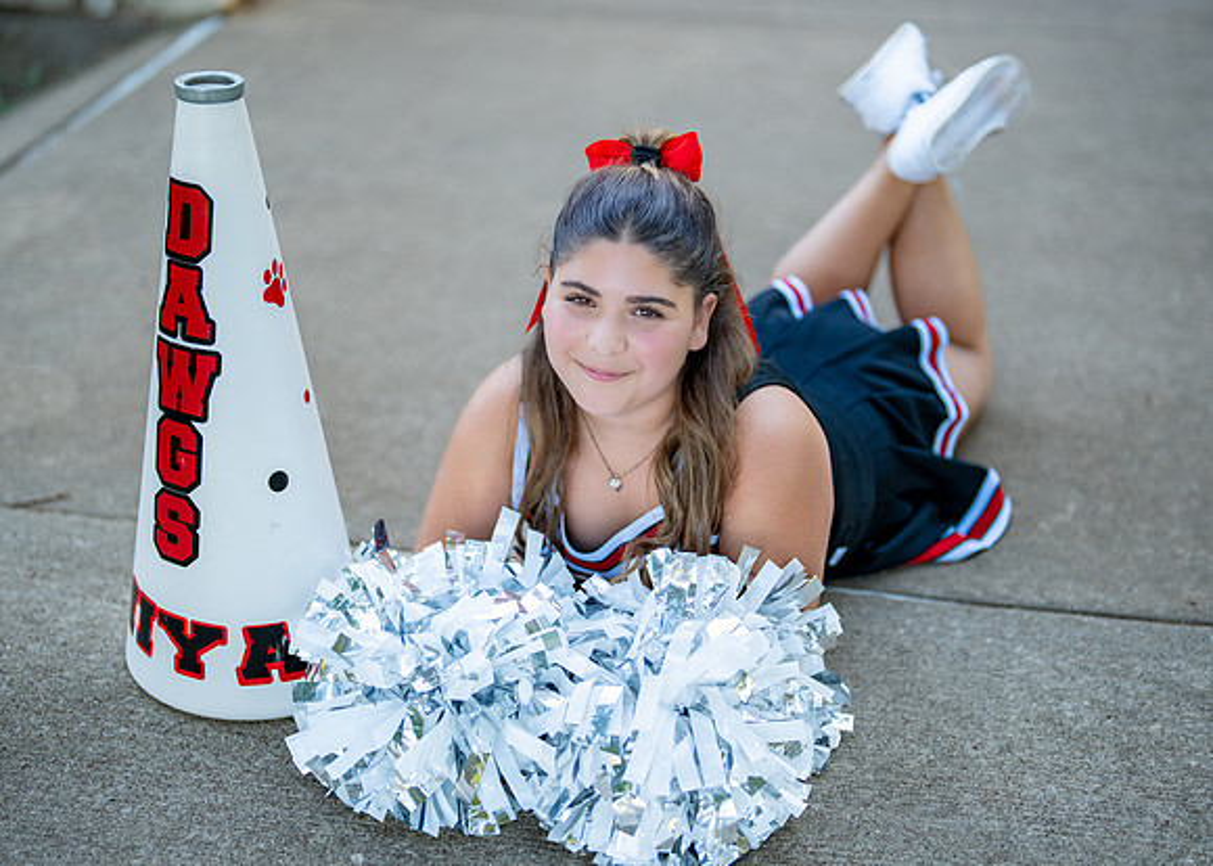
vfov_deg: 23.3
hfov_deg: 32.3
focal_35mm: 61
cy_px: 426
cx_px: 598
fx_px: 2098
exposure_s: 1/640
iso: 200
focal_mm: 50
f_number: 1.2
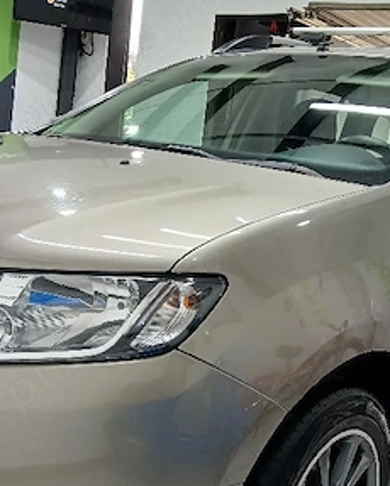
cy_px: 335
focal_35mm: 53
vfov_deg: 34.9
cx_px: 181
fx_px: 764
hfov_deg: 28.6
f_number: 1.8
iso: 100
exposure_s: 1/50.3
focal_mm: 3.98
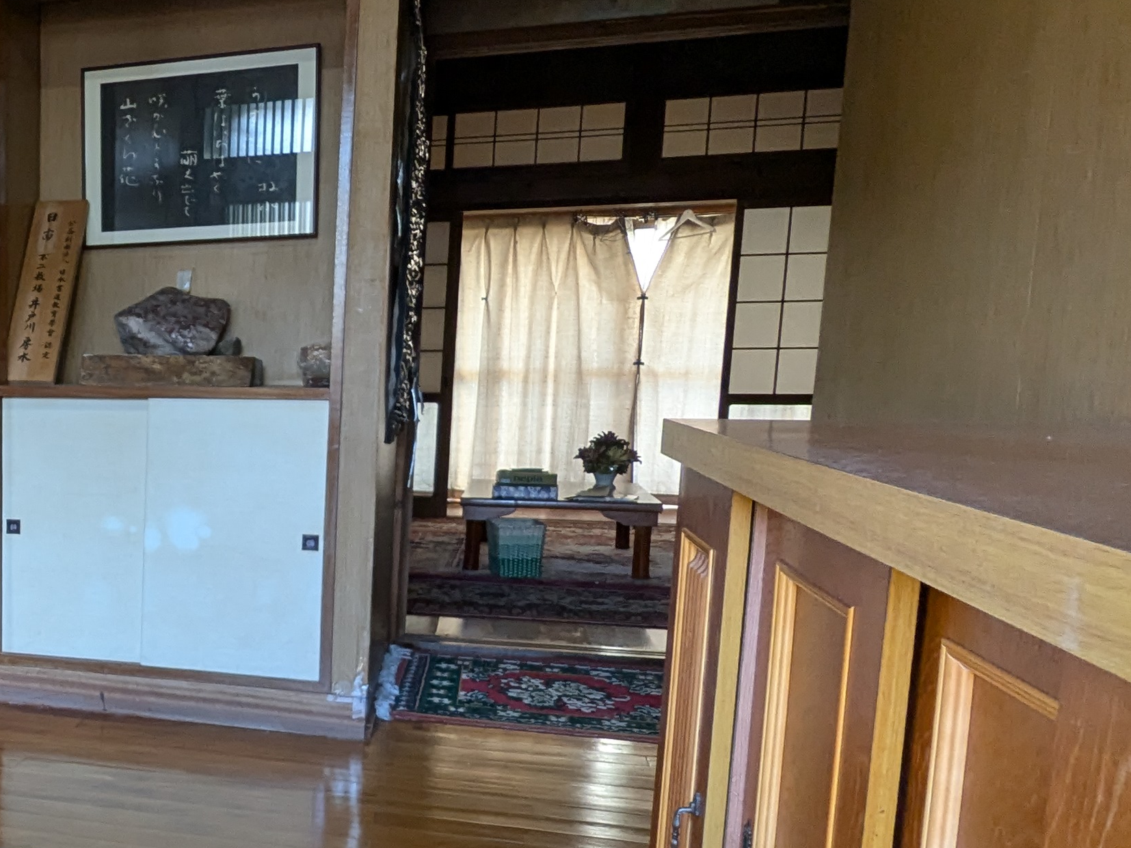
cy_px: 576
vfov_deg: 36.4
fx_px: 1274
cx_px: -25
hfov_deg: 41.1
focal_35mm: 39
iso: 224
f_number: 2.2
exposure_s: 1/60
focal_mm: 2.35
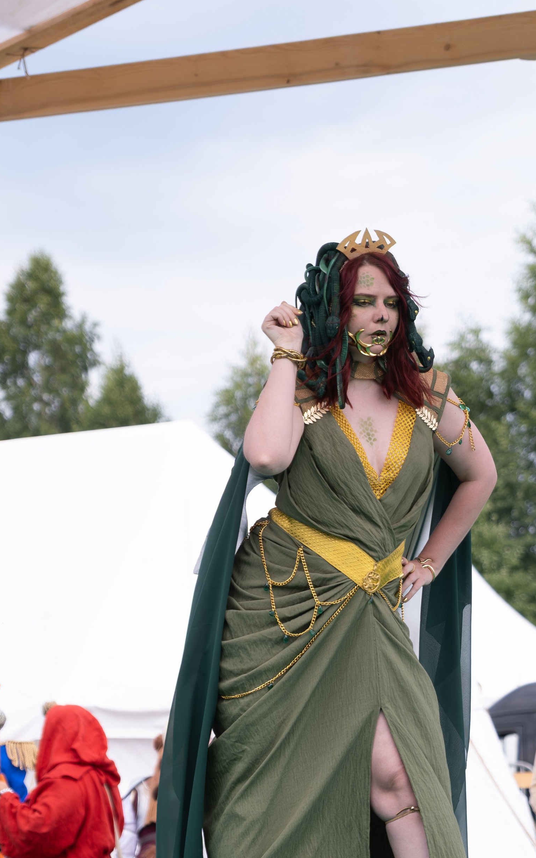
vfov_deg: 15.7
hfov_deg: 9.8
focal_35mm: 133
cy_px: 530
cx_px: 403
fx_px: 3109
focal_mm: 55
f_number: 2.8
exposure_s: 1/1250
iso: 160
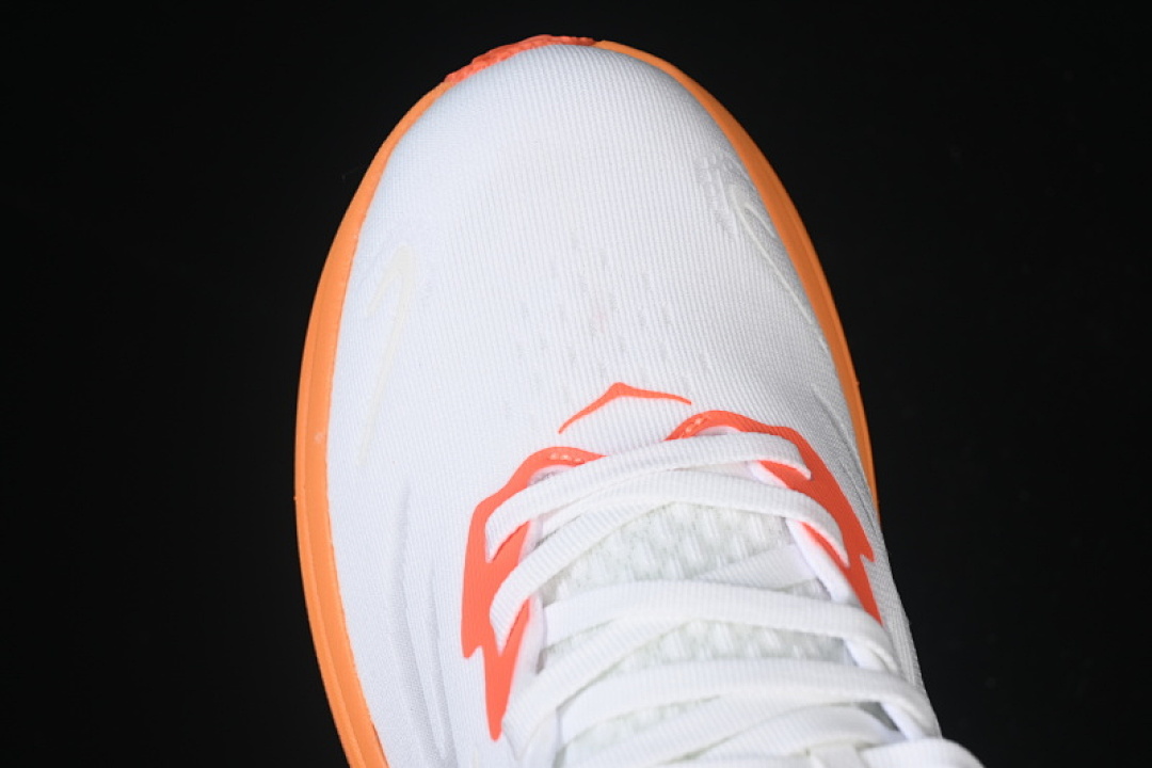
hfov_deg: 27.0
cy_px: 384
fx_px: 2400
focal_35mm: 75
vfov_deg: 18.2
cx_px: 576
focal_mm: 50
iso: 160
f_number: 7.1
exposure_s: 1/80
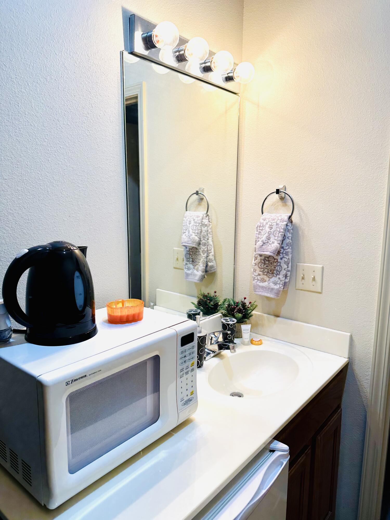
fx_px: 361
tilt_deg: -9.2
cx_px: 195
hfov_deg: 56.8
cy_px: 260
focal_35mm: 24
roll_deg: -0.9
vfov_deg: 71.6
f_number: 1.78
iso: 80
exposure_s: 1/120
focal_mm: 6.86
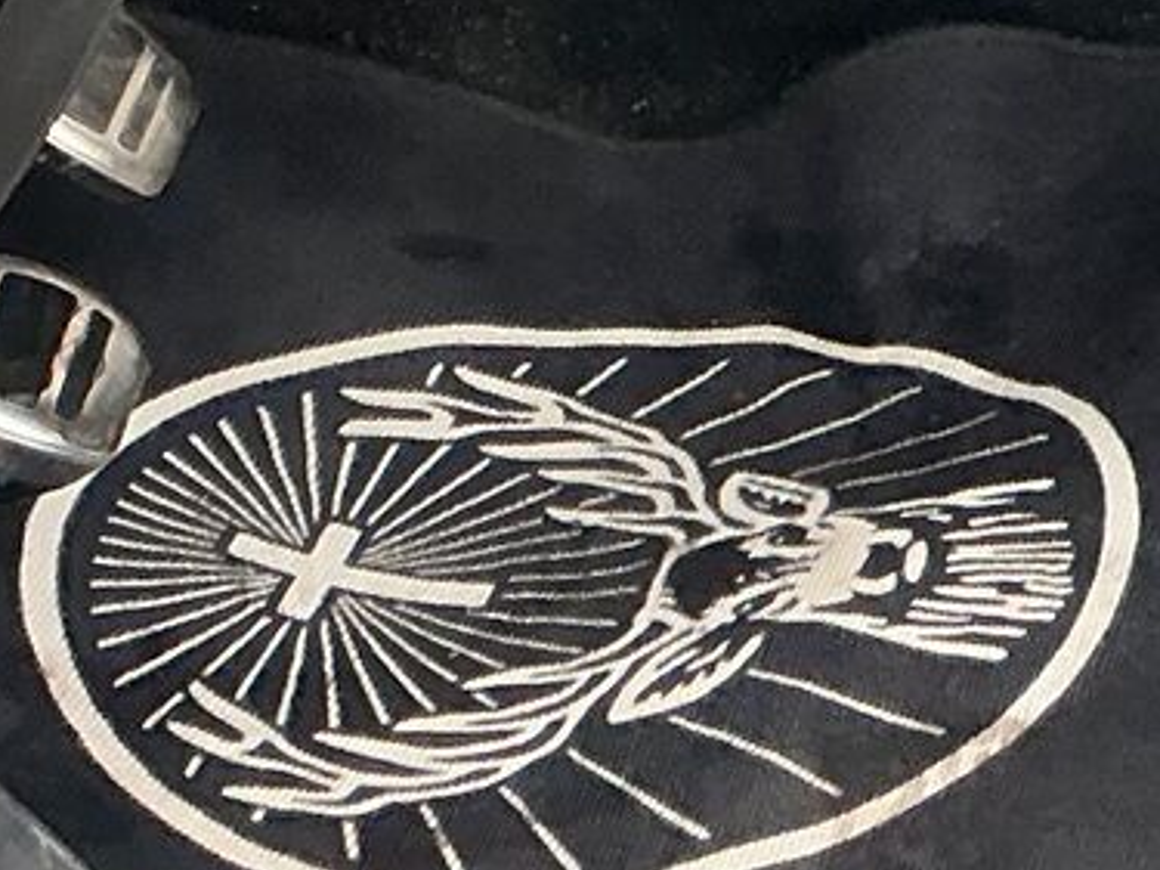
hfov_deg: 12.7
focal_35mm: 132
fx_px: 4422
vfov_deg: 10.2
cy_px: -1009
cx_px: 2476
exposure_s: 1/120
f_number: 1.8
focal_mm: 3
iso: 40
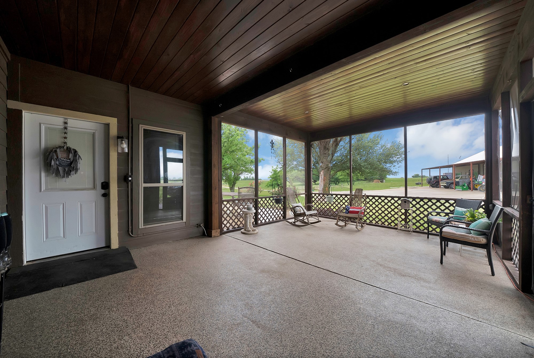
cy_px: 179
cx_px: 267
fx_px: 178
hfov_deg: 112.6
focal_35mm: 12
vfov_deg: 90.1
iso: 640
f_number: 9
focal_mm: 12
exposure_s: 1/13
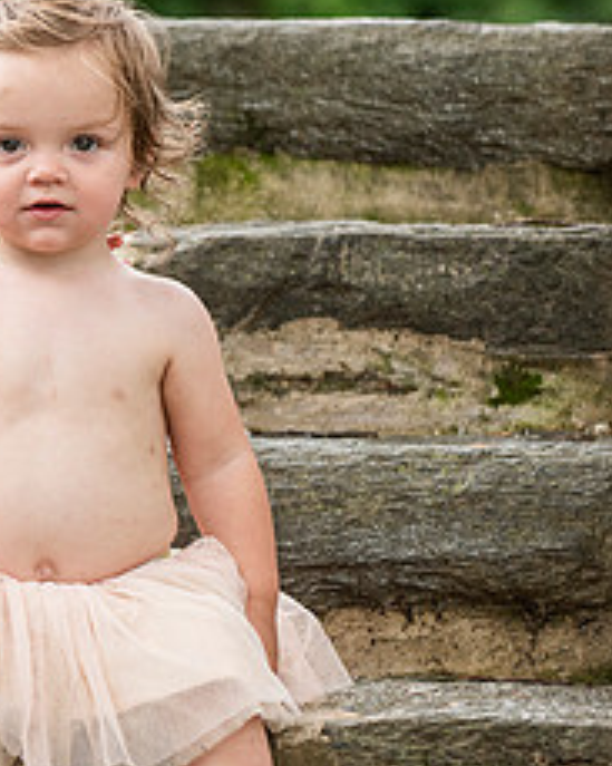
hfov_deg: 4.4
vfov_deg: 5.6
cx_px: -201
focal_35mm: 347
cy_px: 359
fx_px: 7862
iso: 640
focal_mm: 140
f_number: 4
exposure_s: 1/800
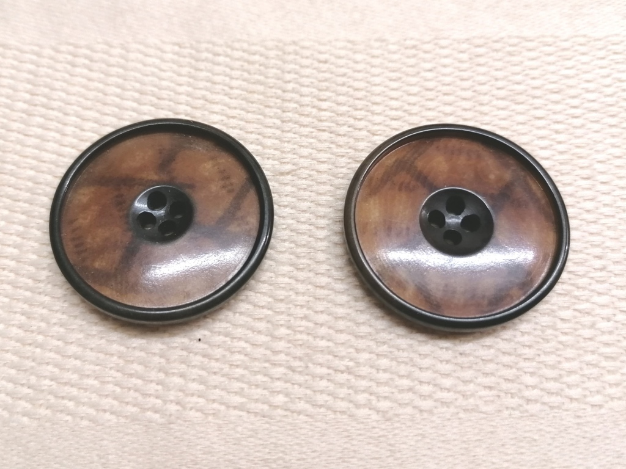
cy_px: 234
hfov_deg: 65.3
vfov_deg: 51.4
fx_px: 488
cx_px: 313
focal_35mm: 27
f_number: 1.8
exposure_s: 1/33.3
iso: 160
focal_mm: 4.75
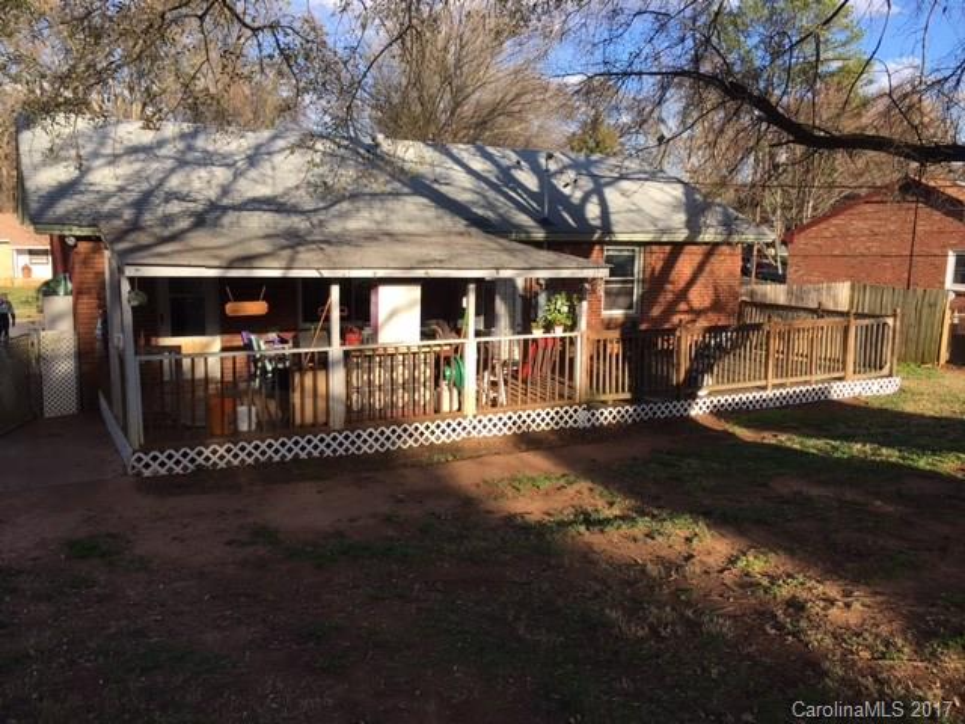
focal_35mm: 29
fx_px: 808
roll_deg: -1.6
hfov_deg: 61.7
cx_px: 482
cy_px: 362
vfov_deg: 48.2
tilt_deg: -9.2
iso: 25
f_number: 2.2
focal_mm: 4.15
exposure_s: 1/565
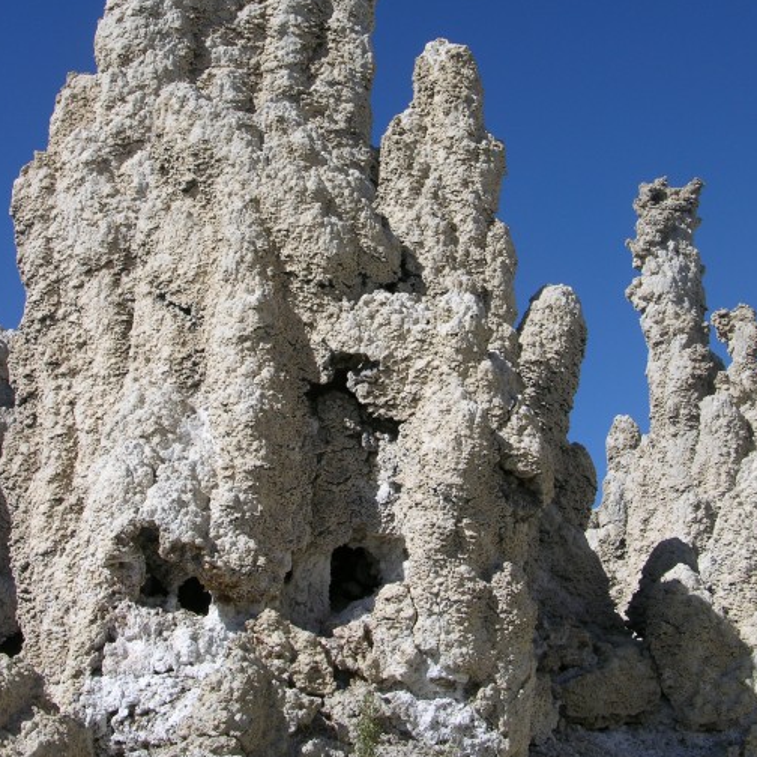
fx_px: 1534
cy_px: 281
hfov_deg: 27.7
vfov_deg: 27.6
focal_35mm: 62
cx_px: 365
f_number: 7.5
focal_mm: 11.6
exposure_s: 1/284
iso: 50
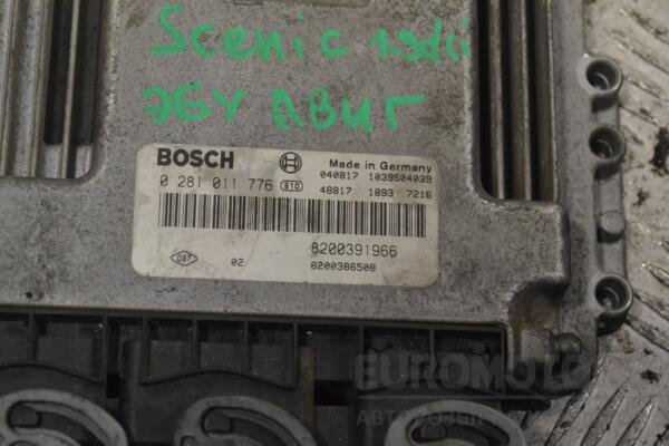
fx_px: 1533
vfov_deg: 16.6
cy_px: 223
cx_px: 334
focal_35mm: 82
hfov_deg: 24.6
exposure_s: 1/400
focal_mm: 55
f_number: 10
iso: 3200
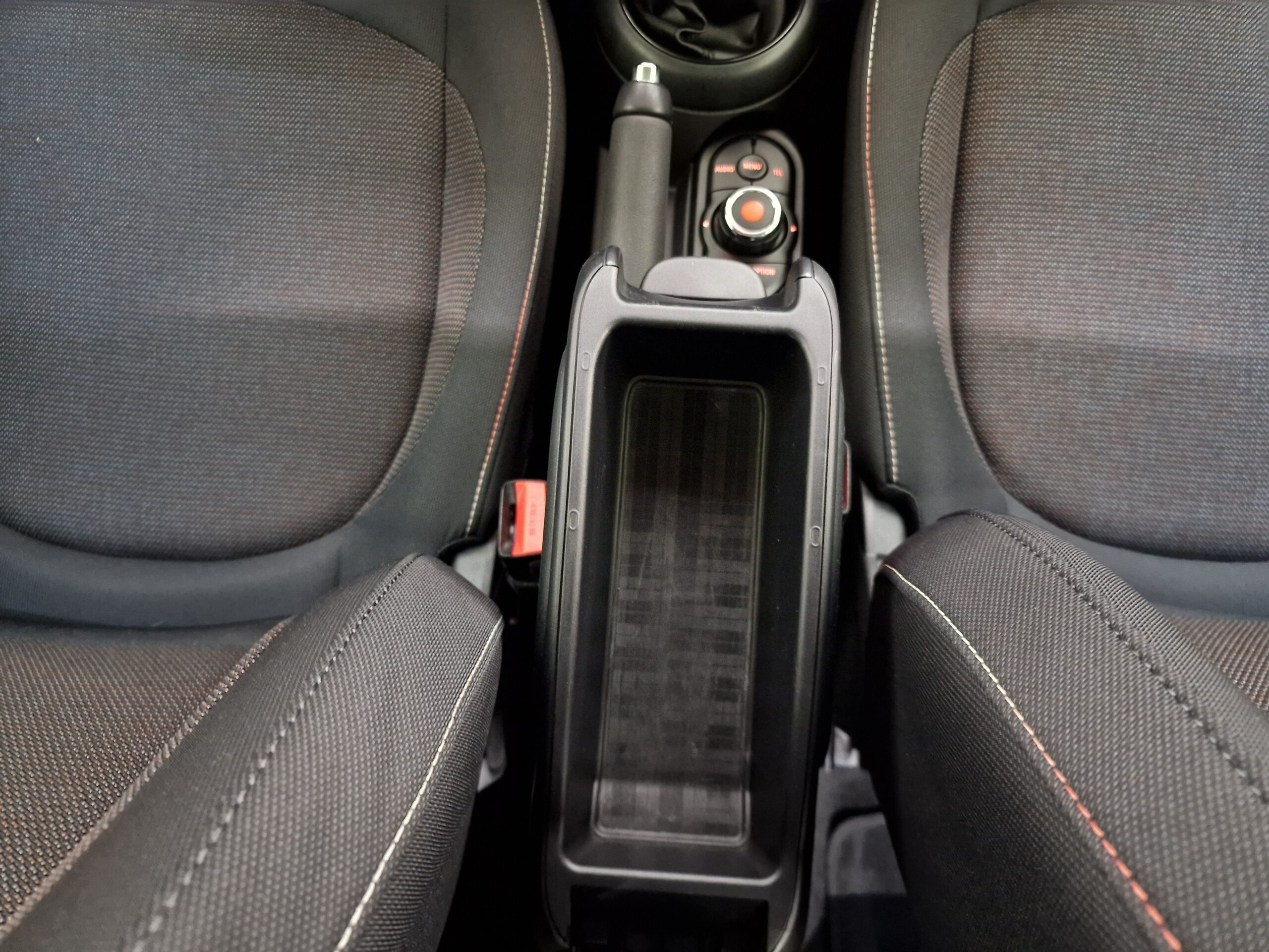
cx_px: 634
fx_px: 843
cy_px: 476
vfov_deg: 58.9
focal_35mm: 23
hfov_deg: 73.9
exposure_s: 1/10
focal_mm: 6.4
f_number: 1.8
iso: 1000
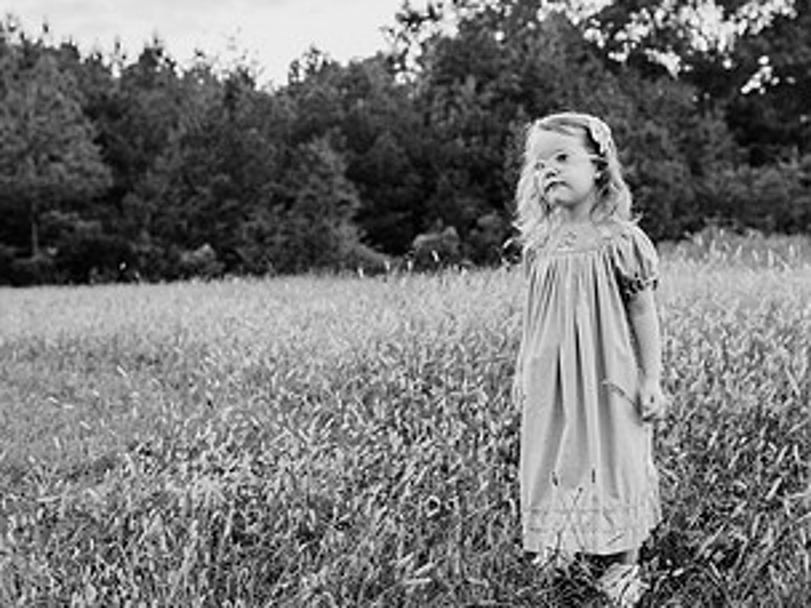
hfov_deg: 42.7
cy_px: 273
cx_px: 486
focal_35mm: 44
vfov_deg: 32.8
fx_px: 1031
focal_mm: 24
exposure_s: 1/320
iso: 500
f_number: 2.8
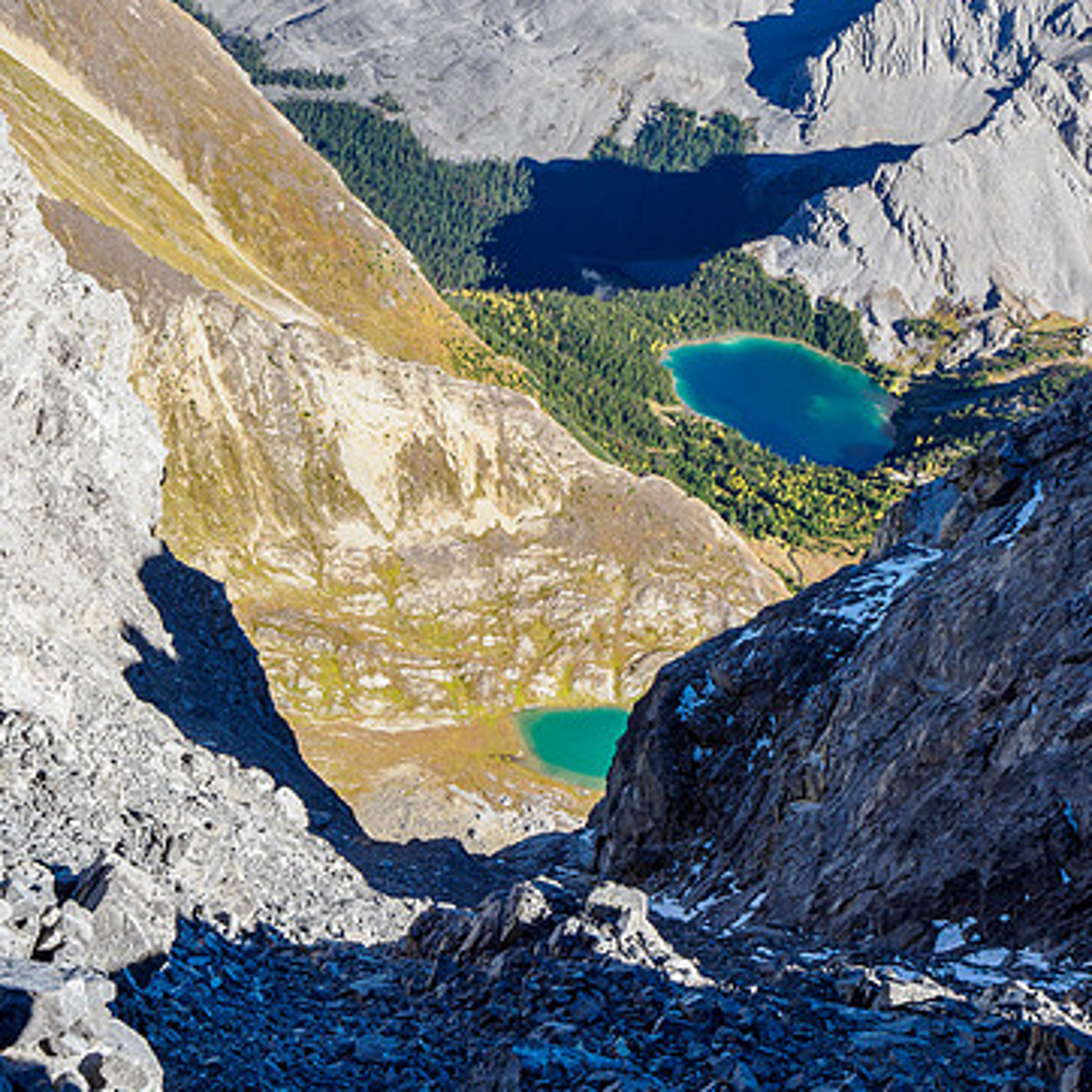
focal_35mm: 51
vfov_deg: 33.4
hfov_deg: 33.4
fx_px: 1820
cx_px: 576
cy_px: 538
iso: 200
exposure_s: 1/80
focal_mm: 18
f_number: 8
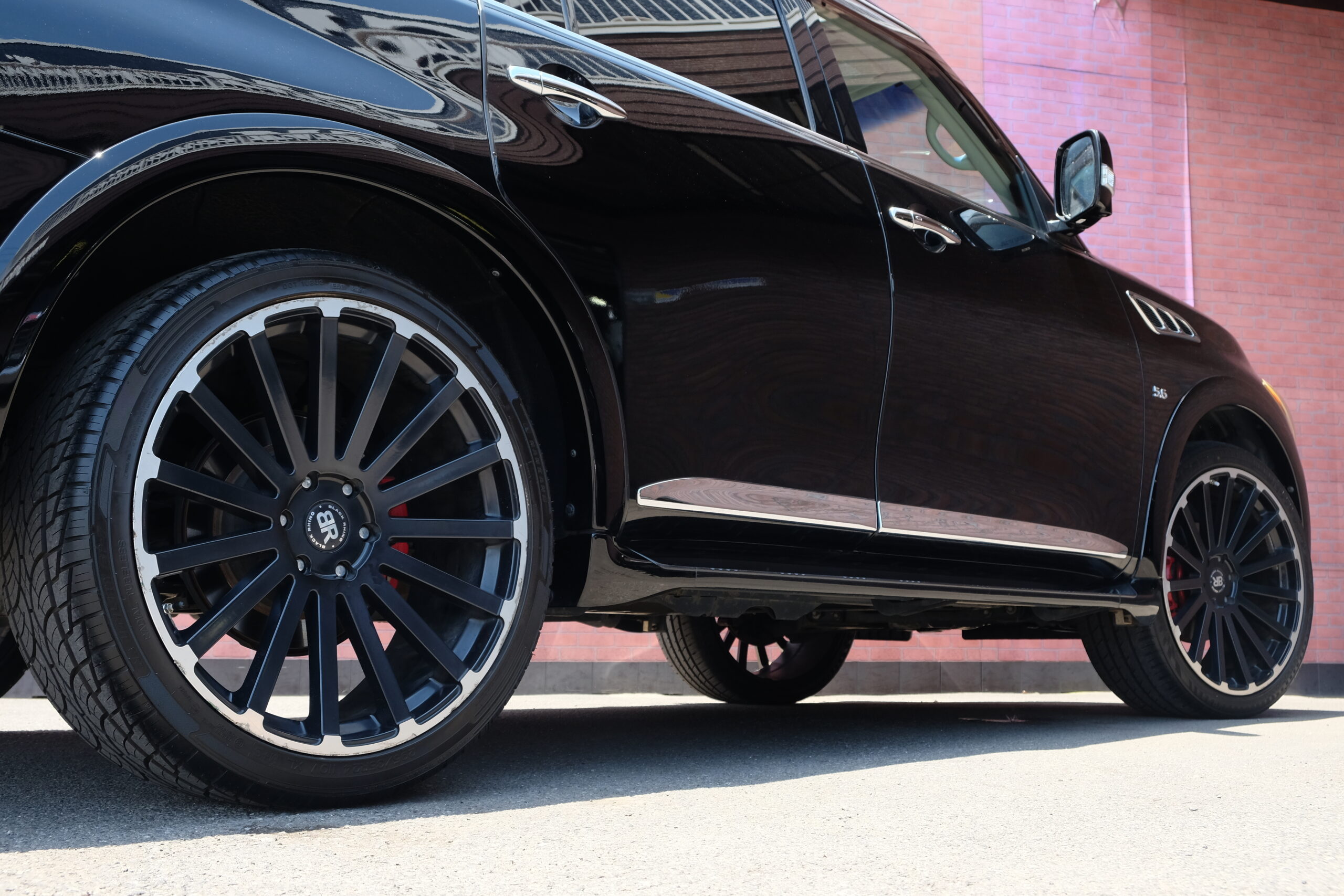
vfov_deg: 33.4
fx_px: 1493
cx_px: 672
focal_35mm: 40
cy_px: 448
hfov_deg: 48.5
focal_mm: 26.5
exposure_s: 1/150
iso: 400
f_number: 5.6
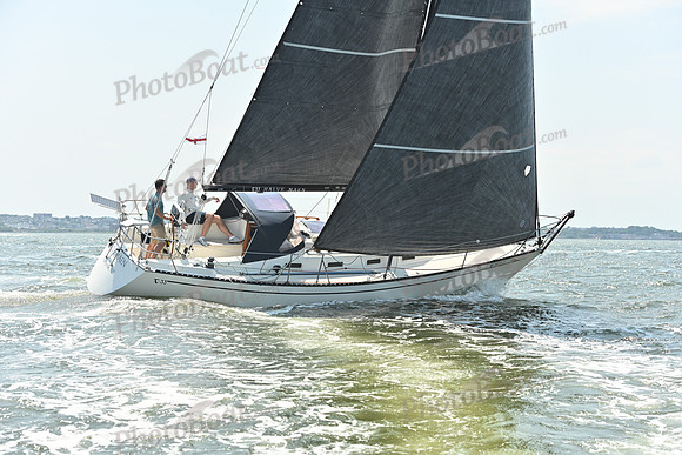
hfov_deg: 28.8
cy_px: 228
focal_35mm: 70
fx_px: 1326
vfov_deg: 19.5
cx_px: 341
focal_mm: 70
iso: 320
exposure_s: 1/1250
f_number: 6.3
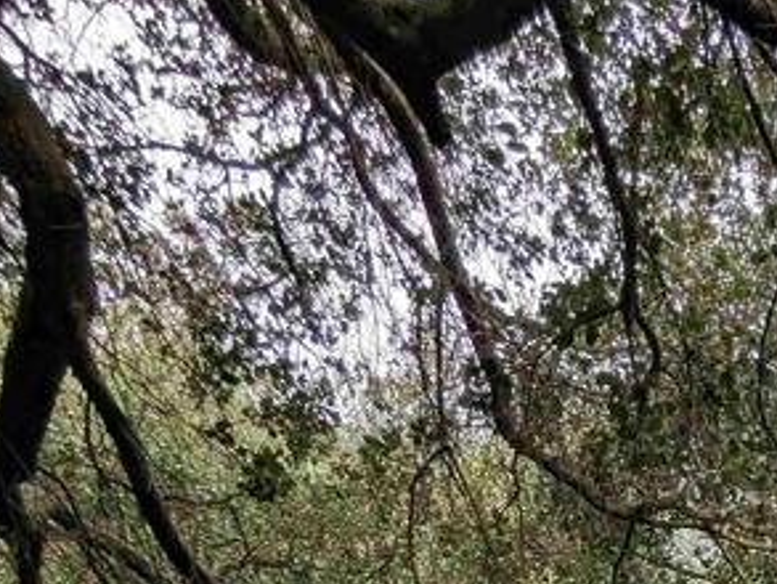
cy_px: 973
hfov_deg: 38.1
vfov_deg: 23.5
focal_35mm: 42
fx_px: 943
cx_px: 830
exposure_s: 1/355
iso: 50
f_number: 1.7
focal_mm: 2.02
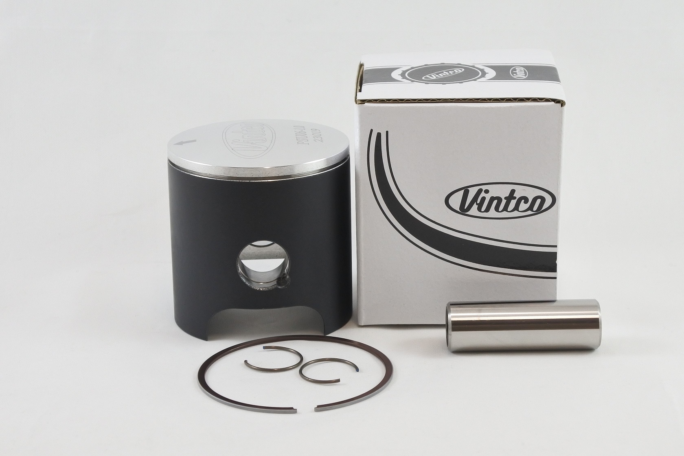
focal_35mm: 55
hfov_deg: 36.2
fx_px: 1045
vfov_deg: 24.6
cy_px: 228
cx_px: 342
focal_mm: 20.6
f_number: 4.8
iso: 450
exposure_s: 1/125
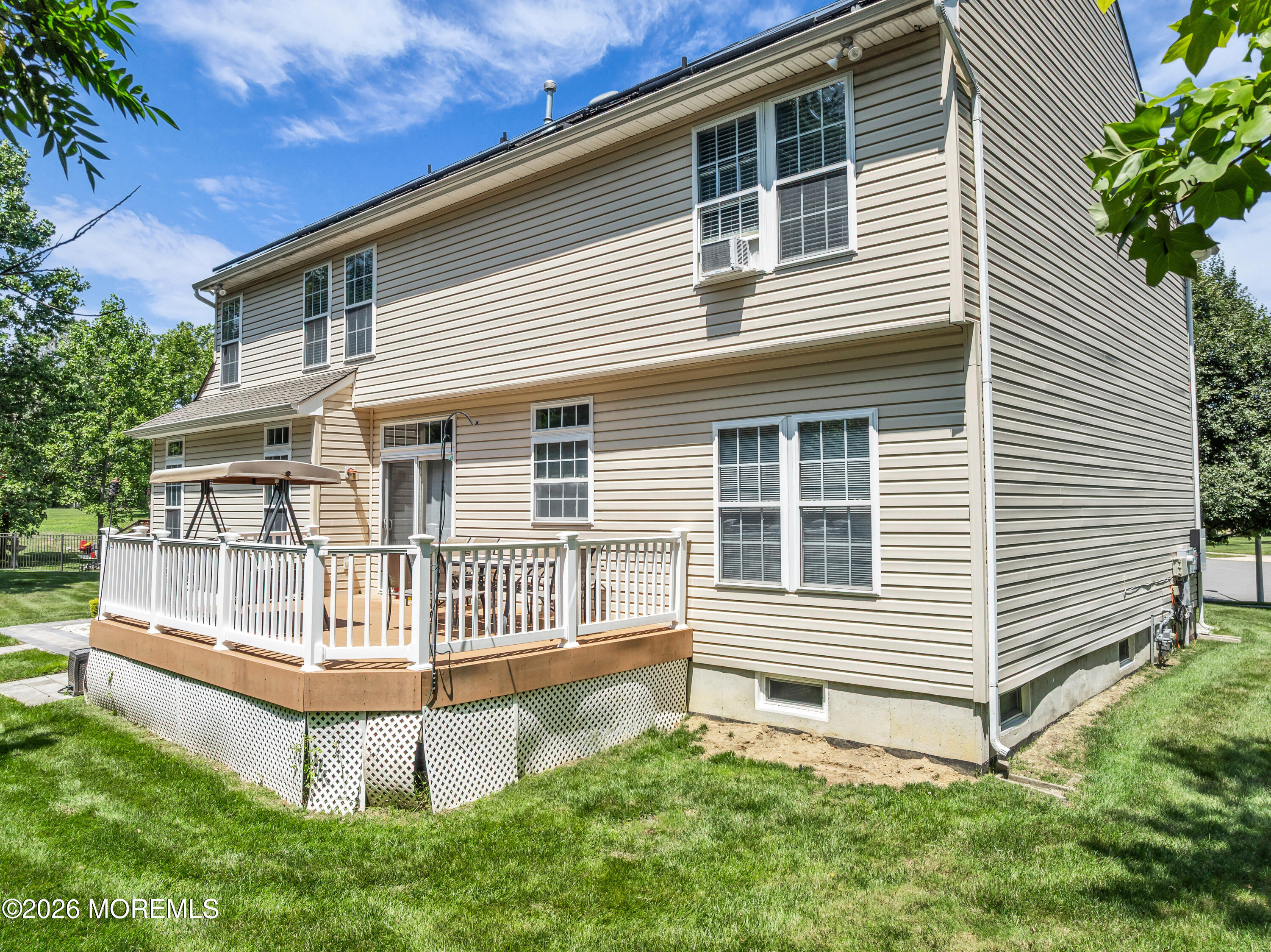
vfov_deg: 56.8
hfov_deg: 71.6
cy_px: 476
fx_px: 881
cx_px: 636
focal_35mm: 24
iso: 100
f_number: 2.8
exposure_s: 1/1600
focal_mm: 12.29
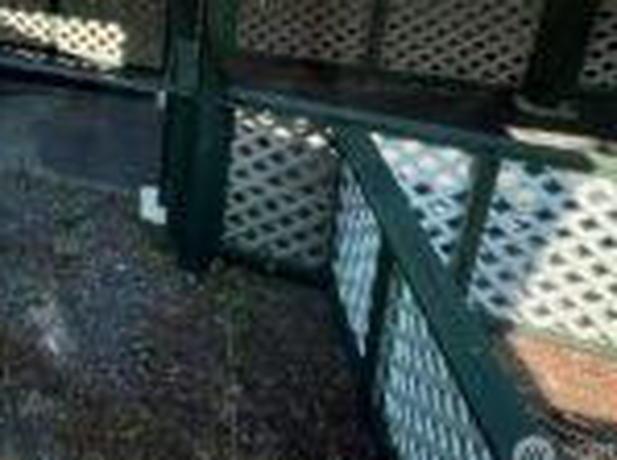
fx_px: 622
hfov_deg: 39.3
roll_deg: +3.8
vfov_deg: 32.2
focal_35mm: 35
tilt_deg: -17.5
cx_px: -112
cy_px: -116
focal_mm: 1.57
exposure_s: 1/447
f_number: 1.8
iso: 32
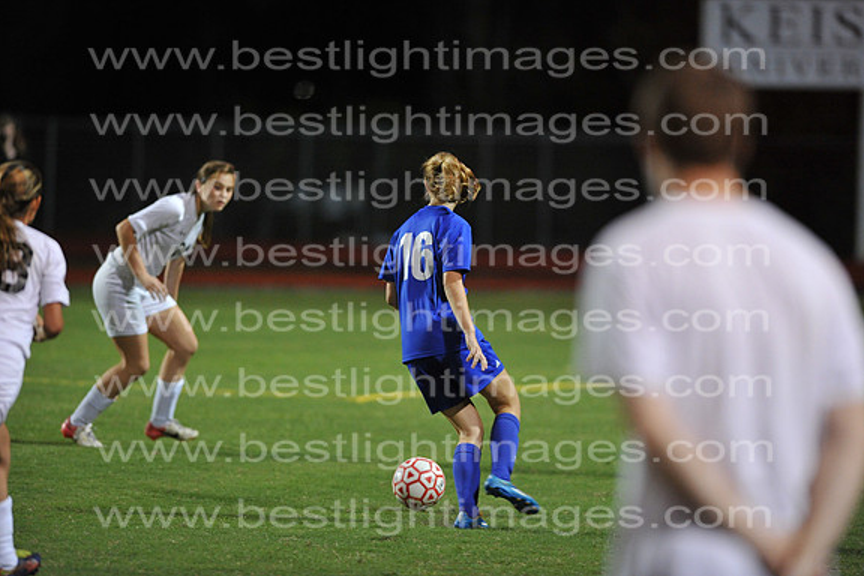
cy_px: 288
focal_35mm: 302
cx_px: 434
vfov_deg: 4.6
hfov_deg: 6.8
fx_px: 7247
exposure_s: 1/400
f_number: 3.2
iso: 5000
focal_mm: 300
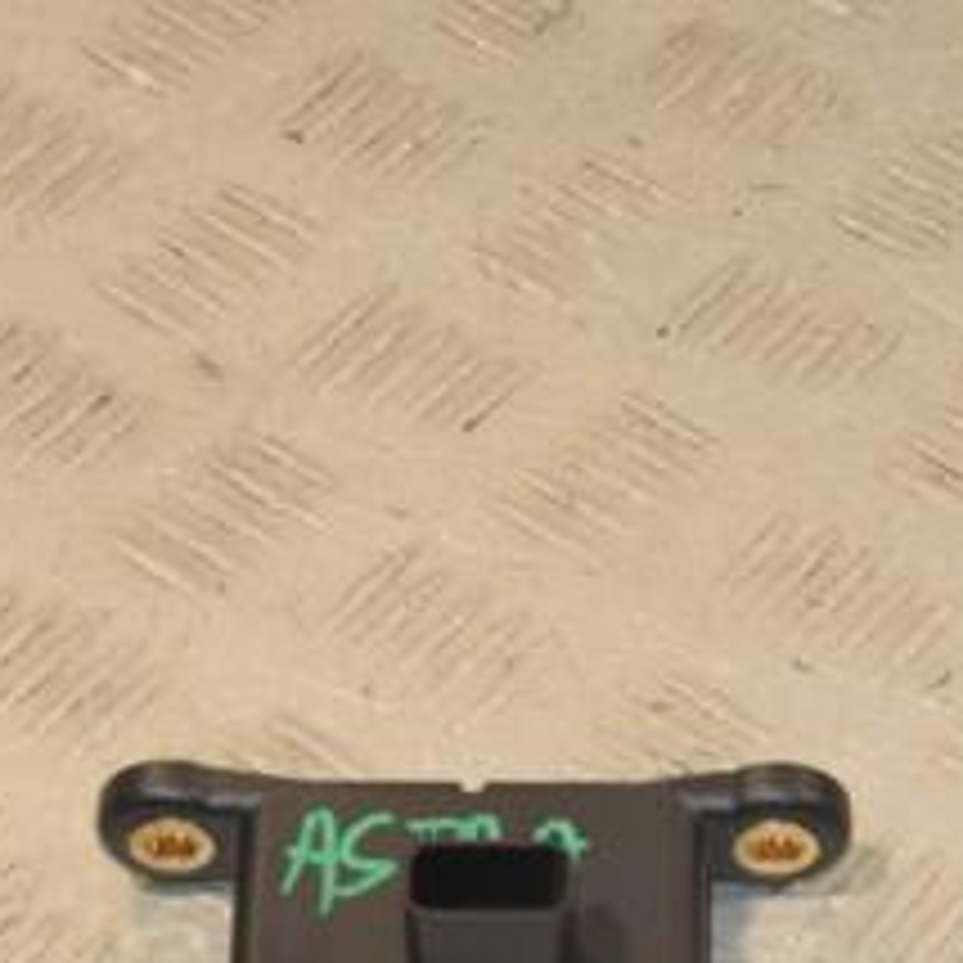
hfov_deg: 12.2
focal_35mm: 143
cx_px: 495
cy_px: 612
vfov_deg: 12.2
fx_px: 4501
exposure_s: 1/200
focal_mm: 40
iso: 800
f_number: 9
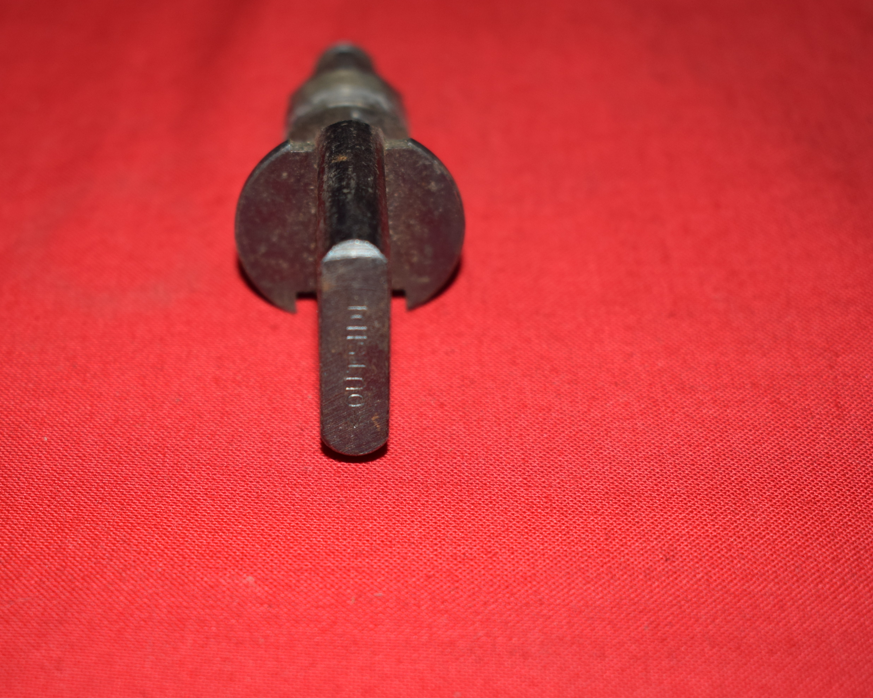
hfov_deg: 27.8
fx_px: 1757
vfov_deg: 22.5
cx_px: 347
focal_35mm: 68
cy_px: 350
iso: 400
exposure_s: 1/200
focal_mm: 40
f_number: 5
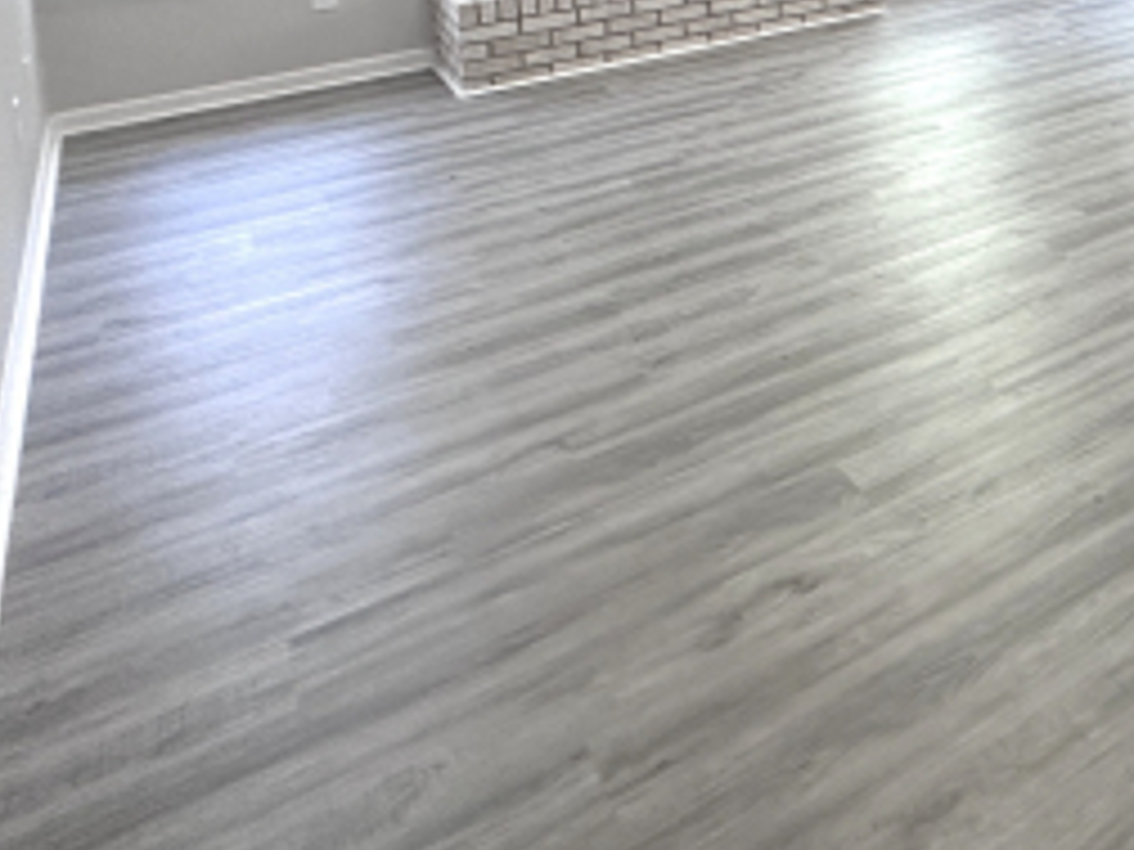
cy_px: -171
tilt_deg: -6.3
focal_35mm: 37
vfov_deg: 32.1
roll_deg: +0.7
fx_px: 1212
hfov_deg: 40.3
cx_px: 1253
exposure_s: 1/99
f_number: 2.2
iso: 200
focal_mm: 2.22
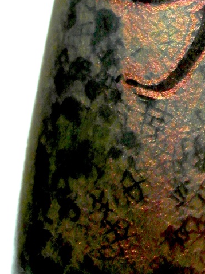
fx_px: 814
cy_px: -38
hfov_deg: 13.9
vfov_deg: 18.3
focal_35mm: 103
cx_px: 256
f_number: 5.8
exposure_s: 1/350
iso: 80
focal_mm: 6.8
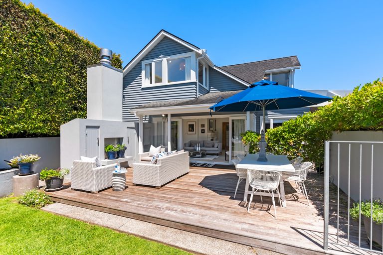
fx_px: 181
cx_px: 192
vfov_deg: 70.4
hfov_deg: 93.3
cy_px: 128
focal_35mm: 17
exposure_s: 1/4000
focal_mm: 17
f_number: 7.1
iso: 400
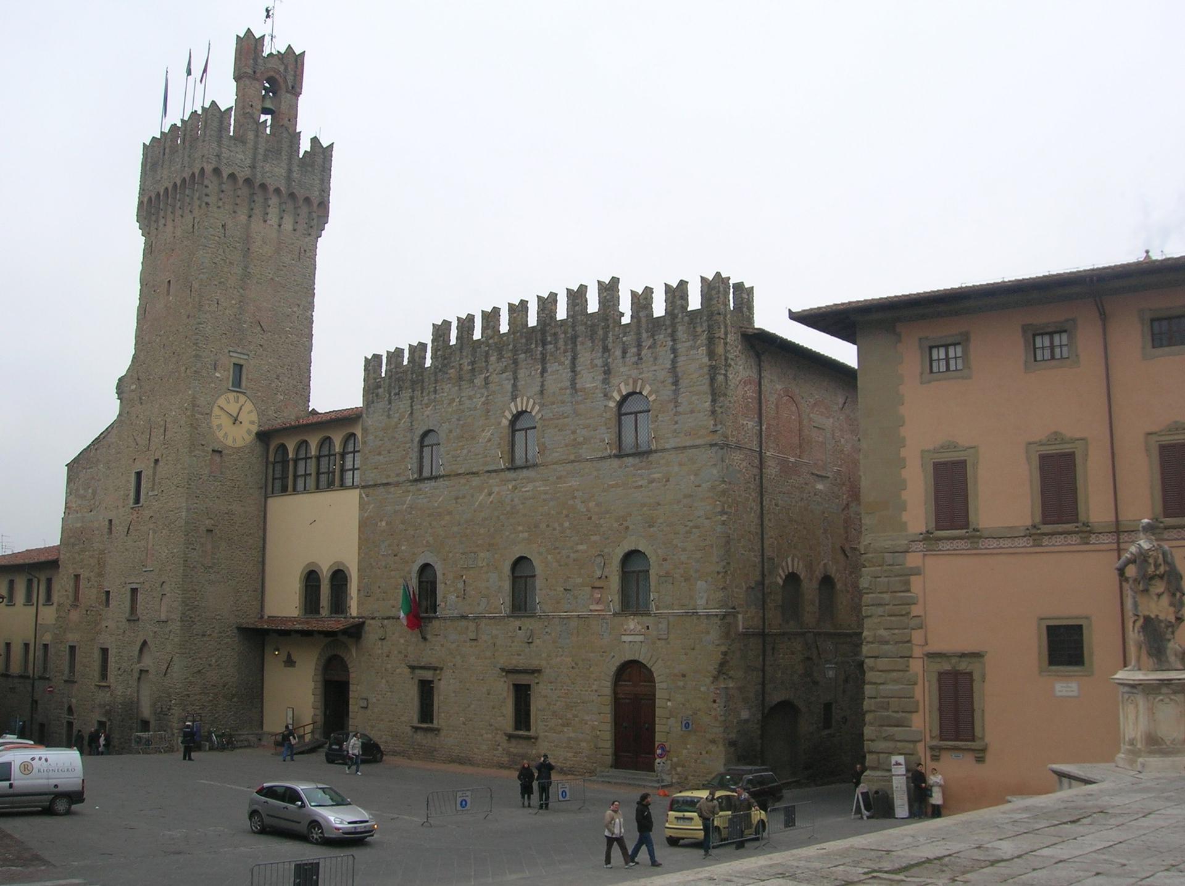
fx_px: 1163
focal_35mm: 34
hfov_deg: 54.0
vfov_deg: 41.7
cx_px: 592
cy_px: 443
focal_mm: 5.7
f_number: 4.9
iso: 50
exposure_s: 1/69.3
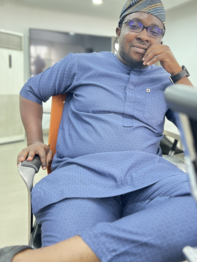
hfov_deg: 39.1
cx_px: 133
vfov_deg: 51.2
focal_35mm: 36
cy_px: 112
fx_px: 273
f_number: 1.5
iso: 400
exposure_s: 1/51
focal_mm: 5.7
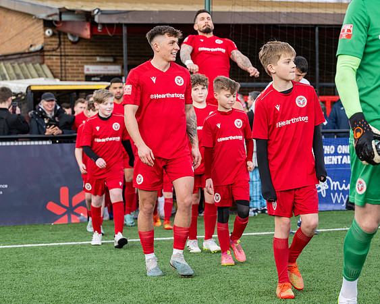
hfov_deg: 20.0
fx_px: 1078
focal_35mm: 96
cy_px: 150
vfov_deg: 16.0
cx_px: 231
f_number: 4
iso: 800
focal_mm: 70
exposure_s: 1/1600
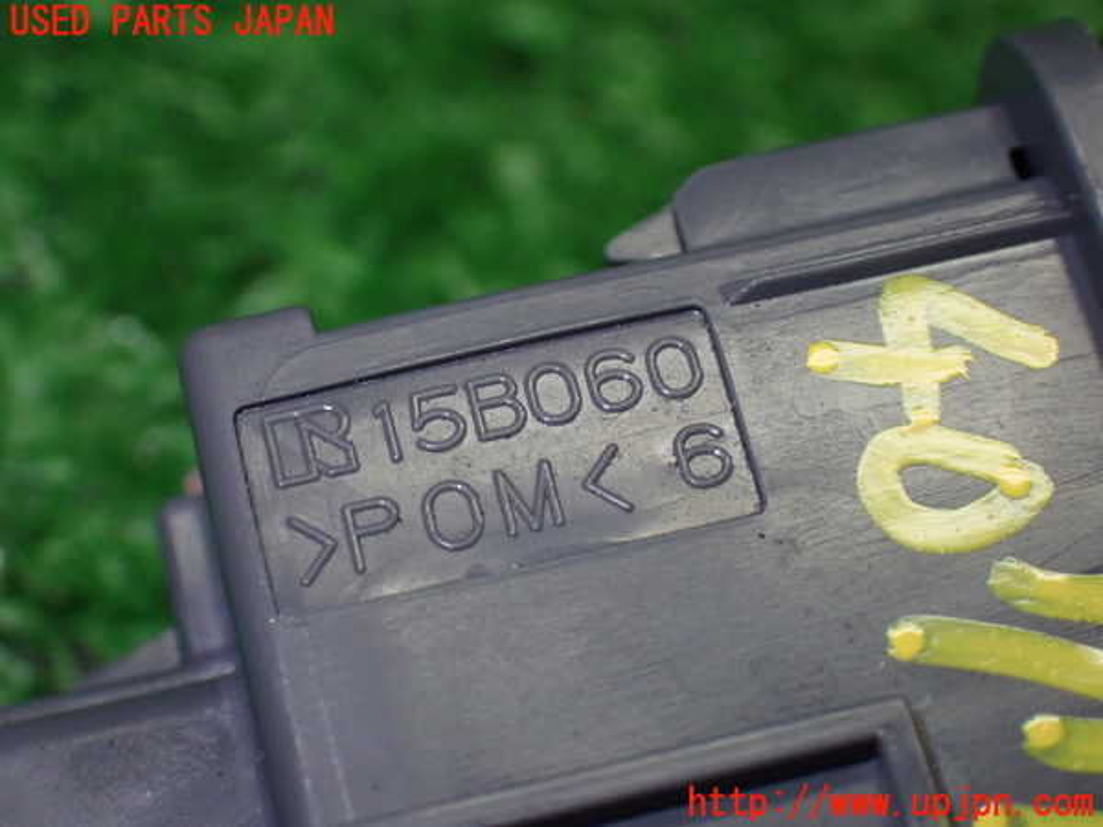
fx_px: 2804
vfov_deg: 16.8
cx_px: 552
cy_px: 414
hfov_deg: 22.3
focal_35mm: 88
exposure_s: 1/160
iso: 800
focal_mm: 15.66
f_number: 4.5
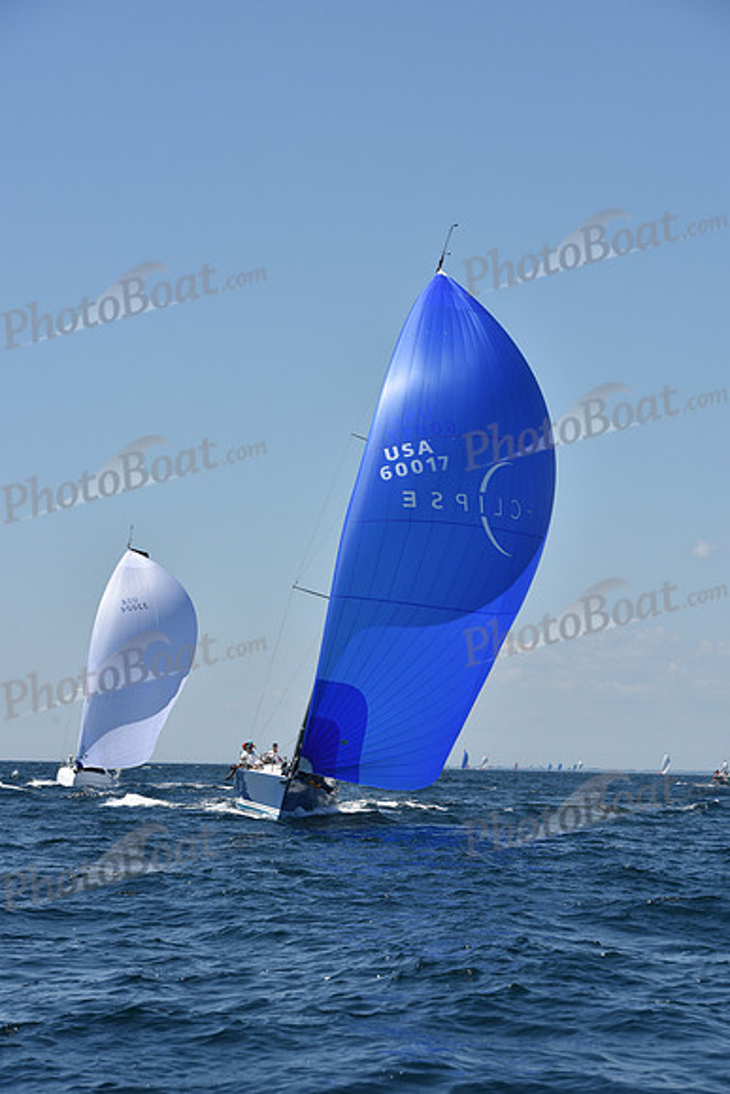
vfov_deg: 18.6
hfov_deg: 12.5
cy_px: 547
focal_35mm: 110
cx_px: 365
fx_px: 3344
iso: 200
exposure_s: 1/1000
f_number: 9
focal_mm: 110
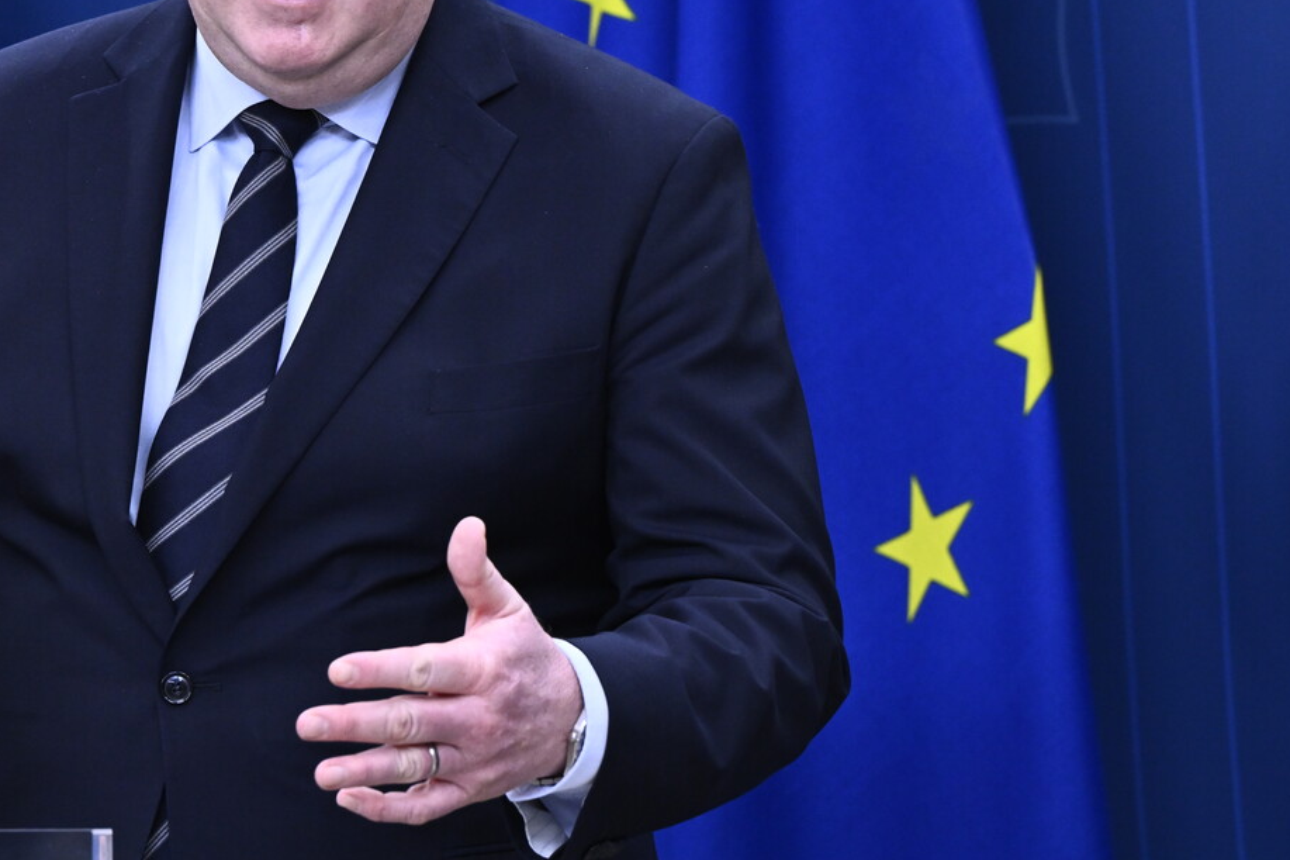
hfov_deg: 7.1
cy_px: 116
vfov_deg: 4.8
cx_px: 262
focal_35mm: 288
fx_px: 10317
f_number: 5.6
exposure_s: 1/250
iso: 2500
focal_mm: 165
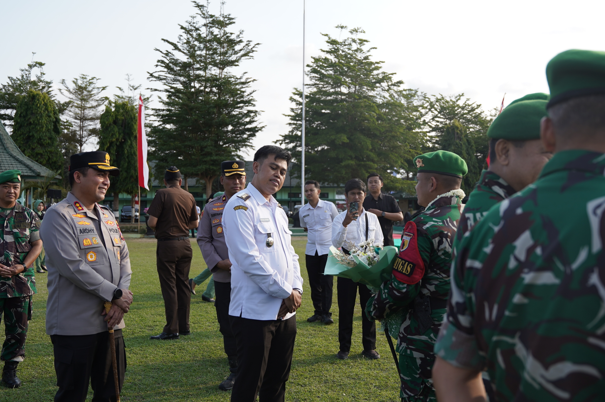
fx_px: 621
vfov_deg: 35.9
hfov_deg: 51.9
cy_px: 199
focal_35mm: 37
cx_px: 299
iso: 125
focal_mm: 24
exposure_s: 1/1000
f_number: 2.8
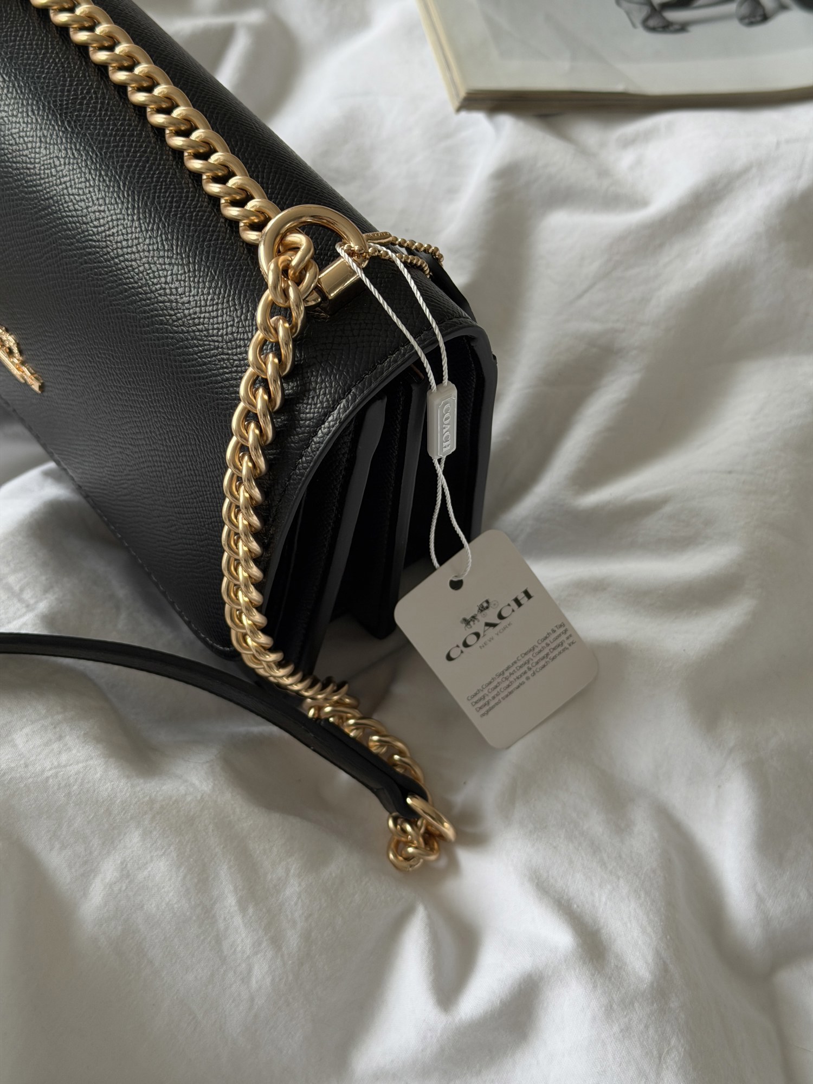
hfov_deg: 30.3
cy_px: 542
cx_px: 406
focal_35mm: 48
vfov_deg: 39.7
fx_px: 1503
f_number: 1.78
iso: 80
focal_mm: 6.76
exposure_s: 1/121
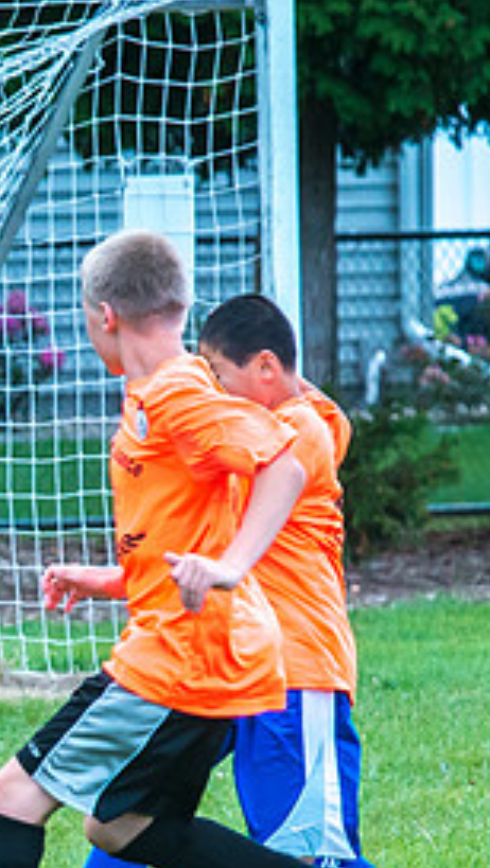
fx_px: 15742
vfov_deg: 3.2
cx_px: -335
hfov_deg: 1.8
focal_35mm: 683
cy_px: 732
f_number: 7.1
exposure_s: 1/1000
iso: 2500
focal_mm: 220
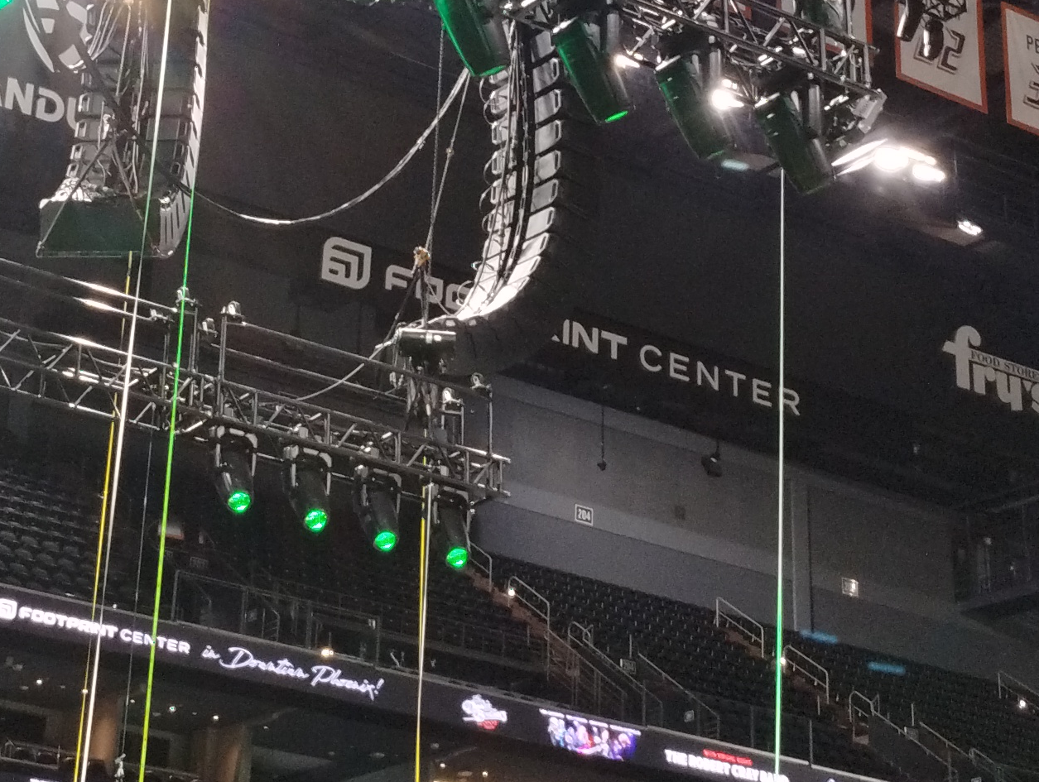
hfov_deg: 21.5
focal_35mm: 91
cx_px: 398
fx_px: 2735
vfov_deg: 16.1
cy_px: 64
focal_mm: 4.27
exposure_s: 1/30
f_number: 1.8
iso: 394
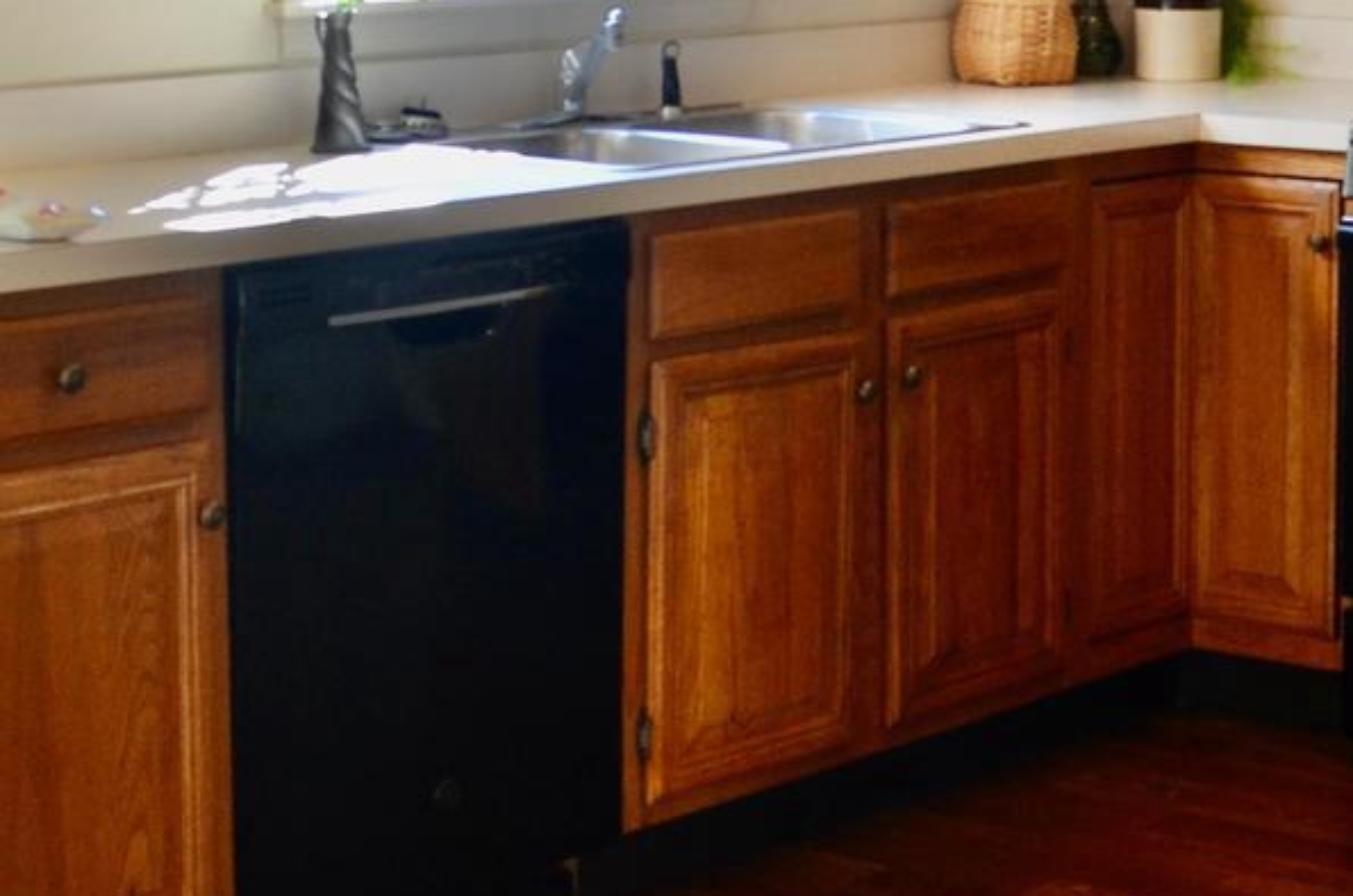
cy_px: -43
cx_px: 1237
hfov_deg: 21.4
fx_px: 3488
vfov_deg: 14.4
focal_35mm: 93
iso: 400
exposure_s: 1/125
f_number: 5.6
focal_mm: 18
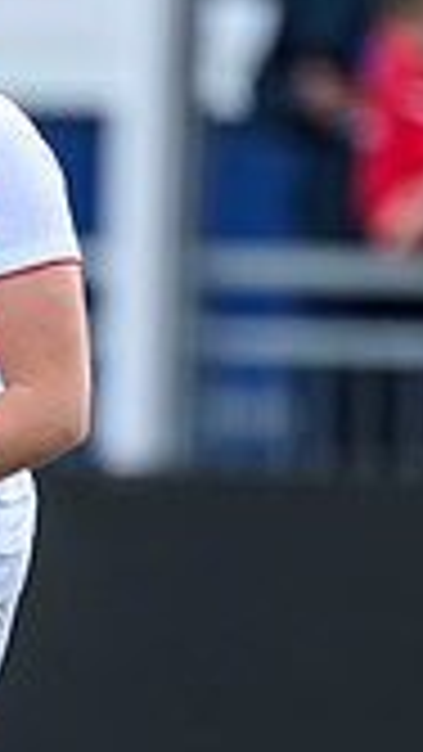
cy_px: 677
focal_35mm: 2636
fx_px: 52535
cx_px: -496
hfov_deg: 0.5
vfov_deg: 0.8
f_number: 4
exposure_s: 1/1600
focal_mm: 560
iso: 500
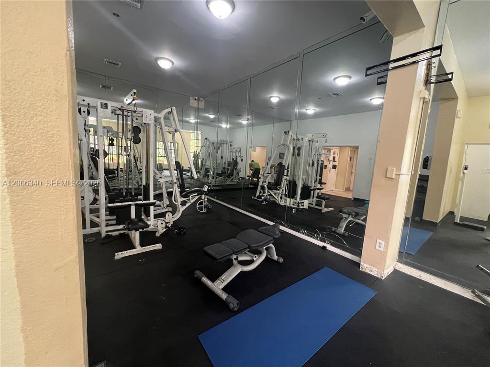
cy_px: 184
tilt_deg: -8.3
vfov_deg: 89.9
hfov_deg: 106.2
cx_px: 245
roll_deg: -3.7
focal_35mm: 13
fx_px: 184
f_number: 1.8
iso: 320
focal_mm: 1.57
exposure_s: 1/60
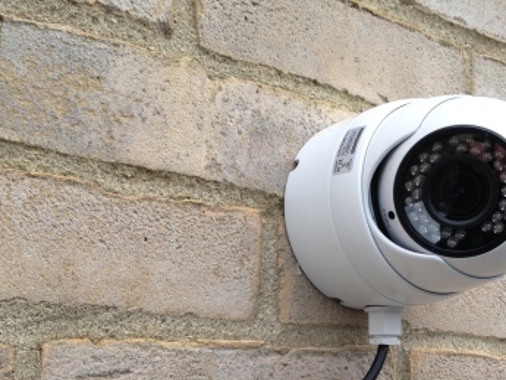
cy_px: 251
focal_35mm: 49
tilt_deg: +8.3
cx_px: 298
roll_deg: -1.5
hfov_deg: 38.8
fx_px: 717
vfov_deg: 29.5
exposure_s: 1/310
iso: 50
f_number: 2.4
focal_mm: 4.12
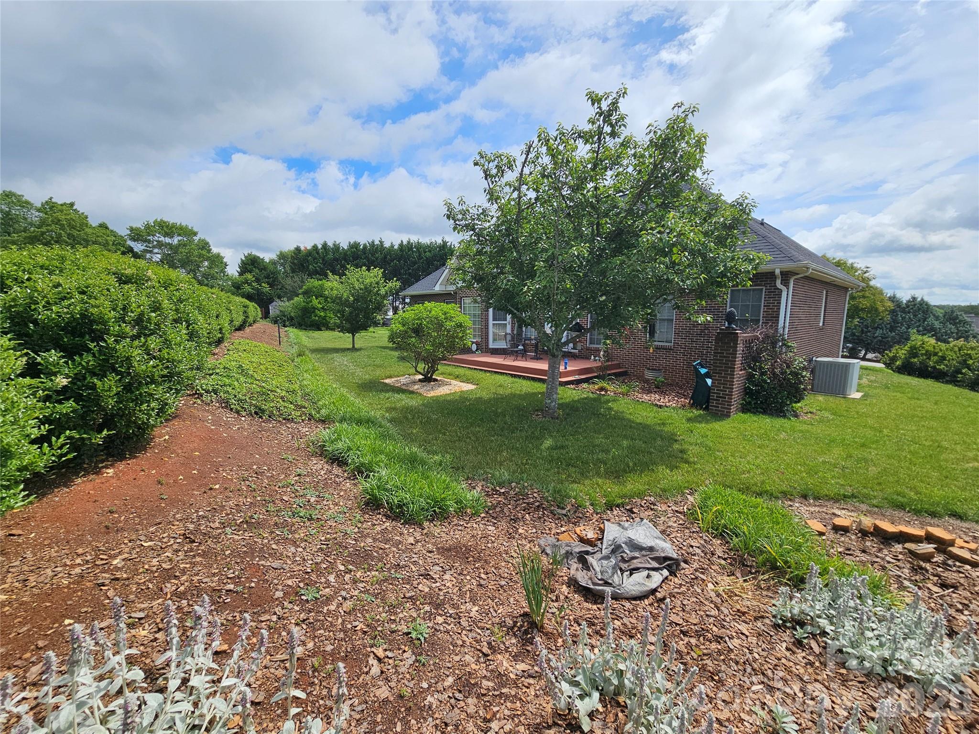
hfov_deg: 106.2
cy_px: 367
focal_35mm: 13
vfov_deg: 89.9
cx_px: 490
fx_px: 368
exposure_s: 1/3255
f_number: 2.2
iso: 50
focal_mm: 2.2
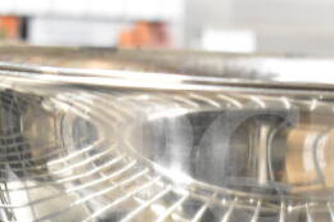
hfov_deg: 21.3
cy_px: 203
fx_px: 882
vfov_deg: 14.2
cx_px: 226
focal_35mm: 95
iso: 5000
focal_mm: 27
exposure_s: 1/40
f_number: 4
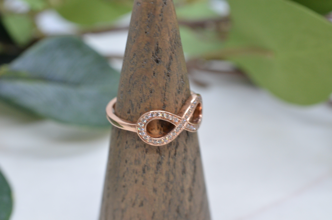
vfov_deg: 22.5
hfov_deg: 33.5
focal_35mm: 60
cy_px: 110
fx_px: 552
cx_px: 166
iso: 1000
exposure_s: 1/125
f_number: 9
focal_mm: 40
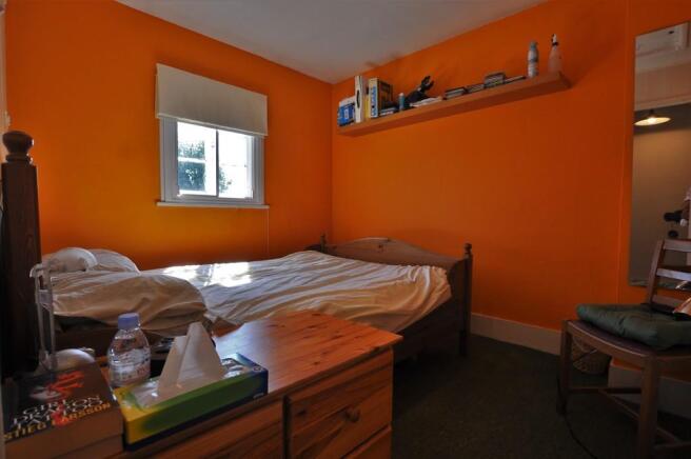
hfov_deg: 95.0
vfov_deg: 71.9
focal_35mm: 16
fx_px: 316
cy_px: 230
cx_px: 346
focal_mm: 11
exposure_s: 1/125
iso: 400
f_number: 5.6
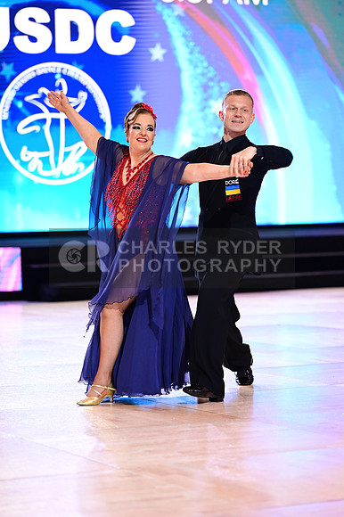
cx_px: 172
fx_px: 1794
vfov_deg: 16.4
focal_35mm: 125
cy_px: 258
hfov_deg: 11.0
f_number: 2.8
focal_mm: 125
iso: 2000
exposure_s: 1/400
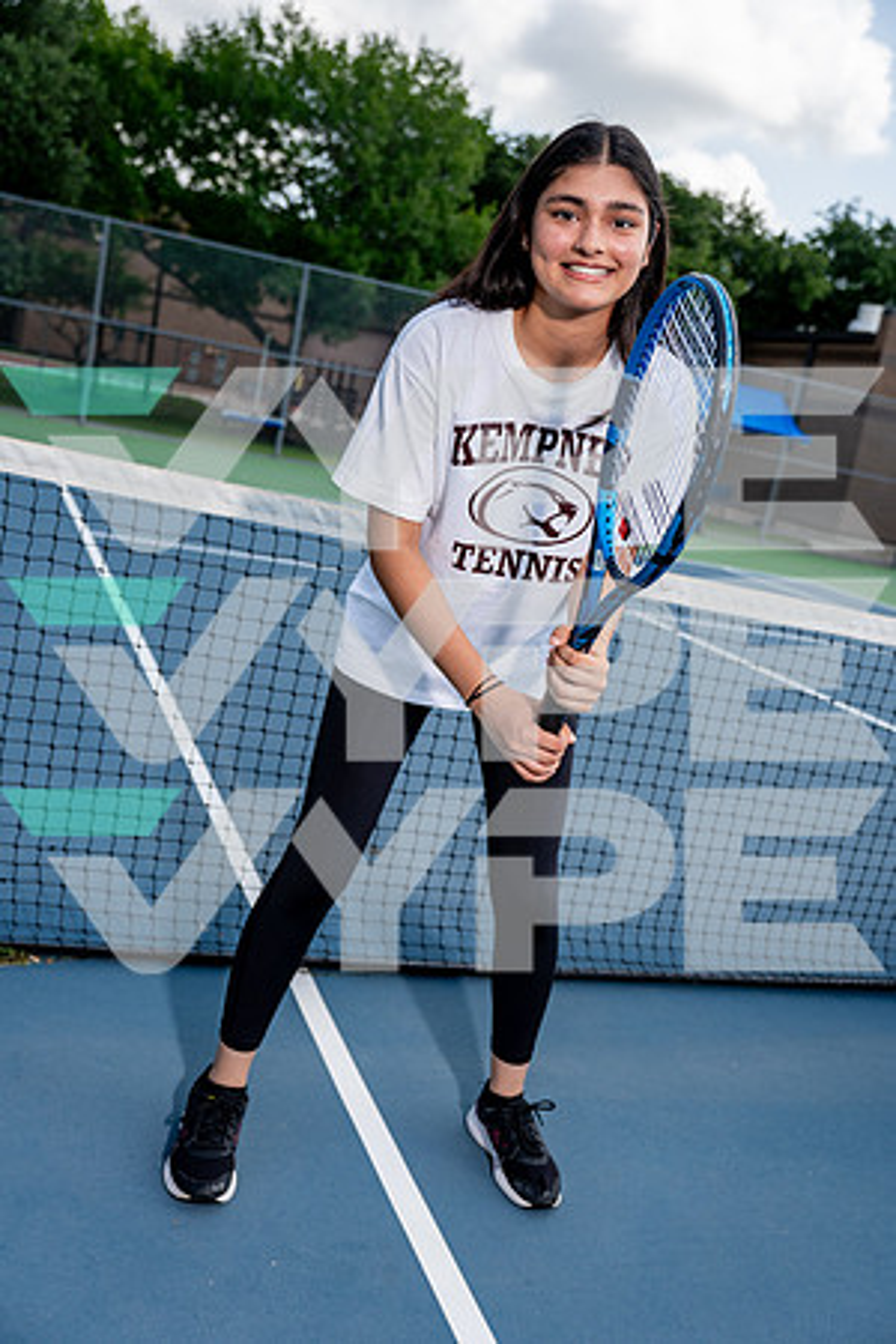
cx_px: 448
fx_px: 1307
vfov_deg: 54.4
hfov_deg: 37.9
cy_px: 672
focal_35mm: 35
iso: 100
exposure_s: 1/1000
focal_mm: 35
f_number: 4
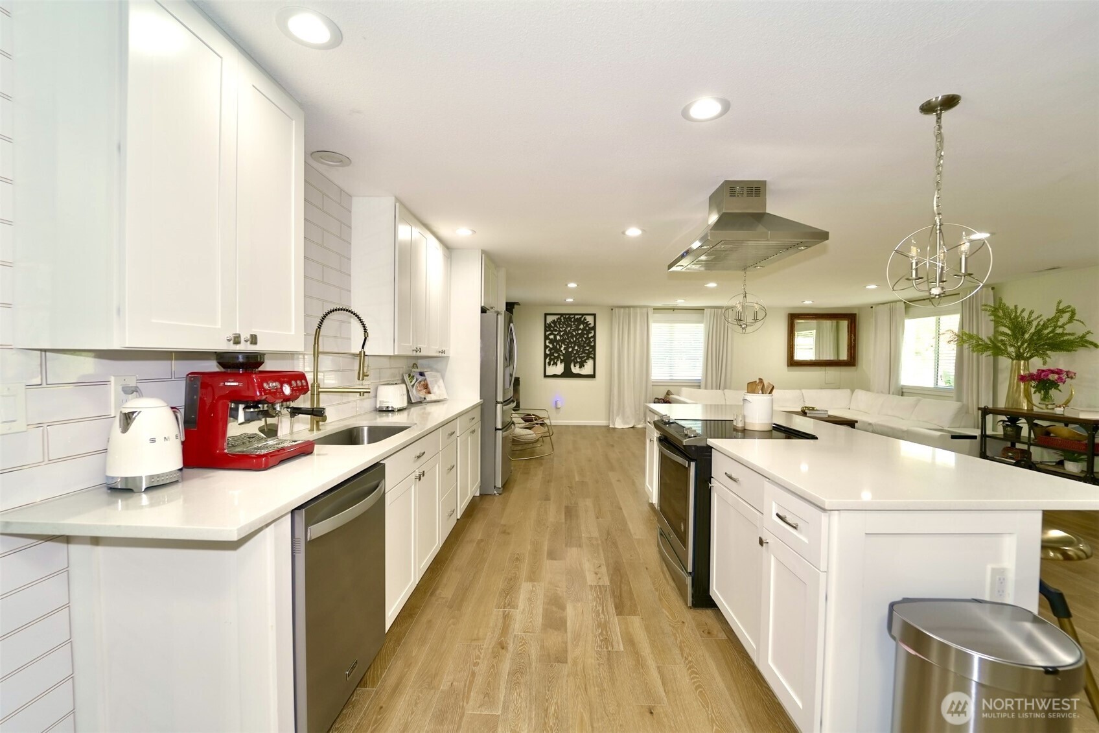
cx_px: 550
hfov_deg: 104.2
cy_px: 366
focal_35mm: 14
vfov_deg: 81.2
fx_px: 427
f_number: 5.6
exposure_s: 1/30
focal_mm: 14
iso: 200
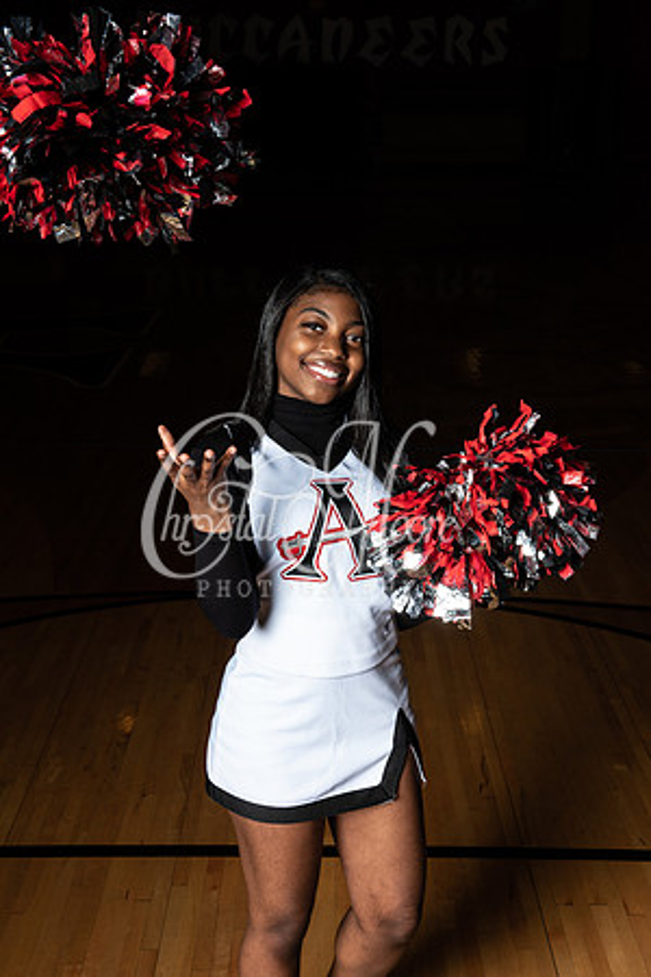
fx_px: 1492
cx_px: 326
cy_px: 488
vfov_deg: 36.2
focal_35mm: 55
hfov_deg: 24.6
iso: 320
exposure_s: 1/200
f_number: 14
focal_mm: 55
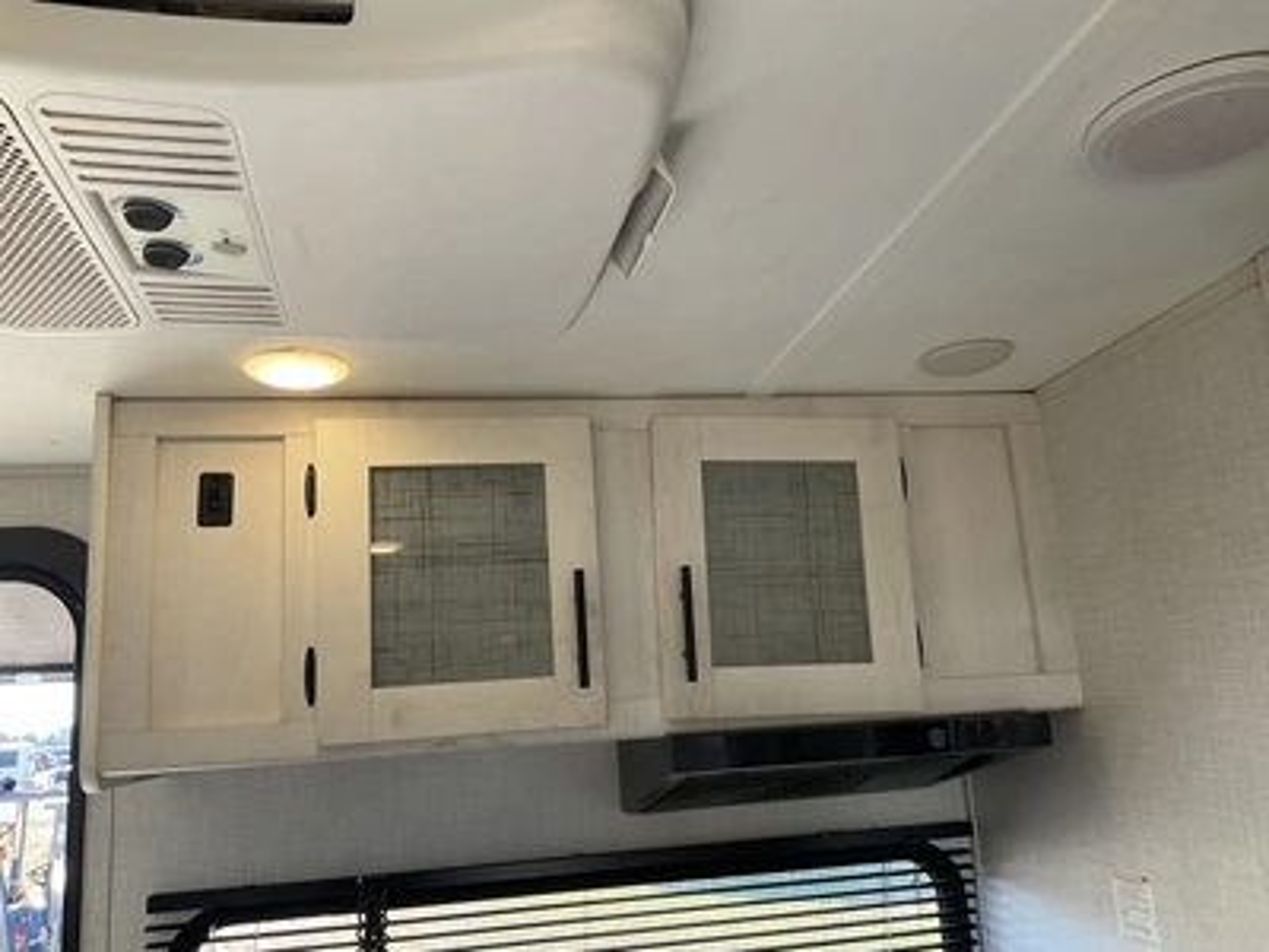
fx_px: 1063
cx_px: 634
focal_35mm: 29
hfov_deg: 61.7
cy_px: 476
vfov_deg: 48.2
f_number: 1.8
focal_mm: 3
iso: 32
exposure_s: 1/122
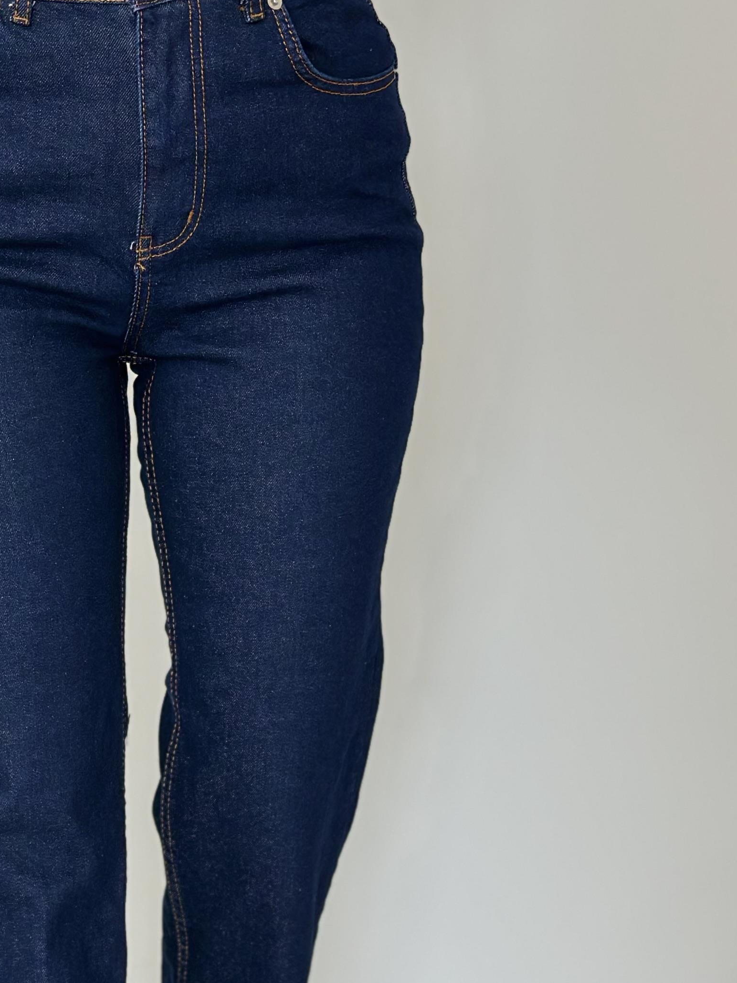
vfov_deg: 20.5
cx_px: 168
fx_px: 2669
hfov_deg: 15.6
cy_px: 867
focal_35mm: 94
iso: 64
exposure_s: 1/100
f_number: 1.78
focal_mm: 6.86
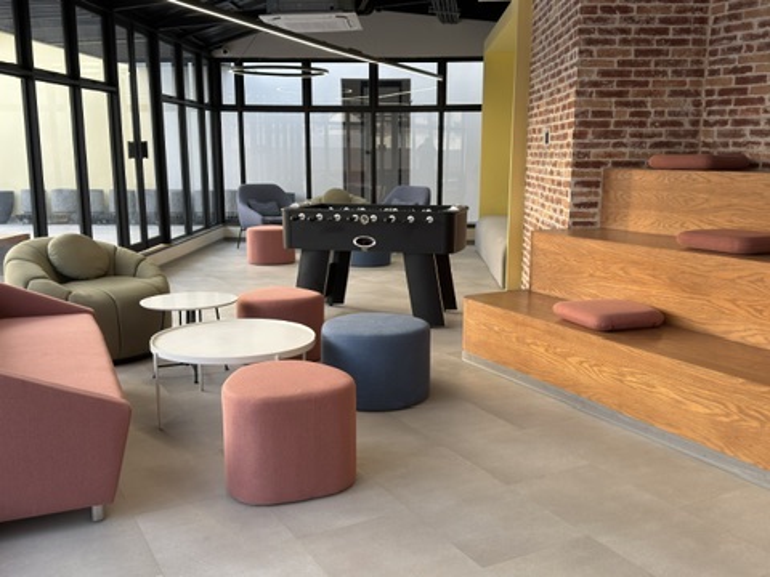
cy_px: 288
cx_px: 385
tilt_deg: -10.7
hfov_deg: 52.6
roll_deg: +0.4
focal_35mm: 35
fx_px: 779
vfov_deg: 40.7
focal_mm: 6.76
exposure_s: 1/121
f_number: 1.78
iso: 80
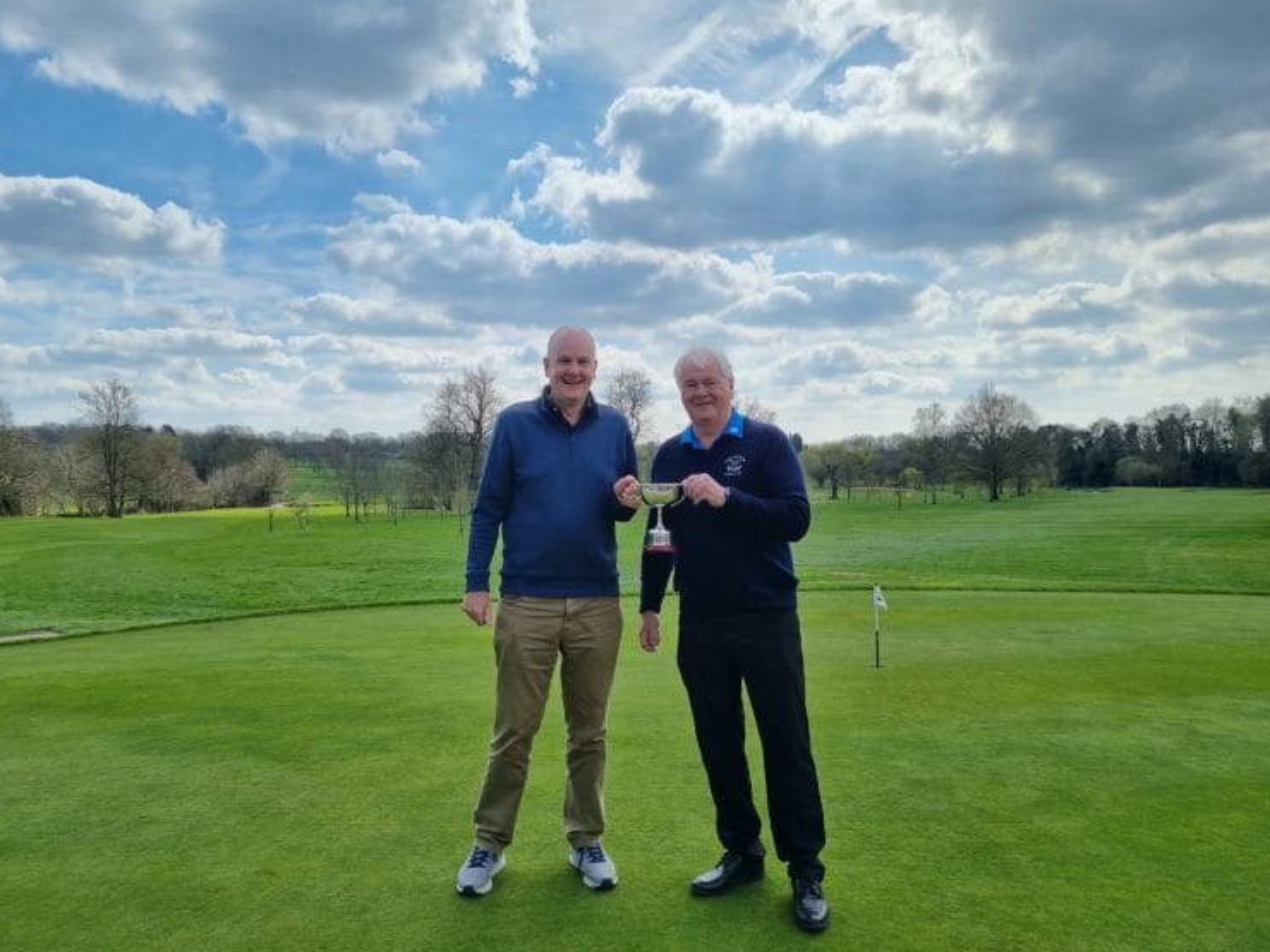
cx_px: 616
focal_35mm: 27
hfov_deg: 65.3
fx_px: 991
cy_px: 477
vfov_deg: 51.4
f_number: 1.8
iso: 50
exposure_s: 1/2960
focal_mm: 5.4
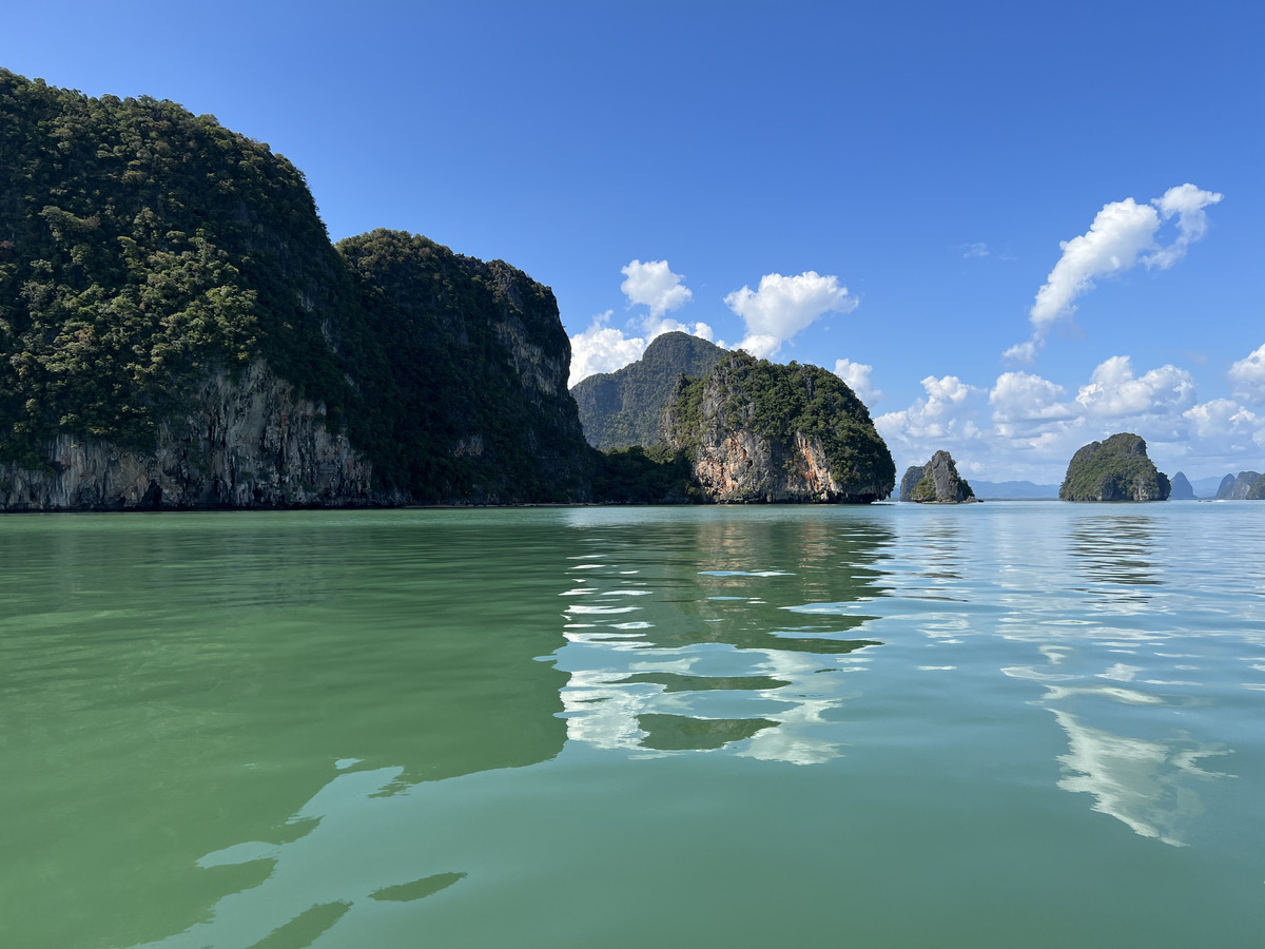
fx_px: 950
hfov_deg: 67.3
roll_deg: +0.4
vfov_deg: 53.1
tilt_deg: +2.5
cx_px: 632
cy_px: 474
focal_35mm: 26
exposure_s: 1/3831
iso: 50
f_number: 1.5
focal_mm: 5.7
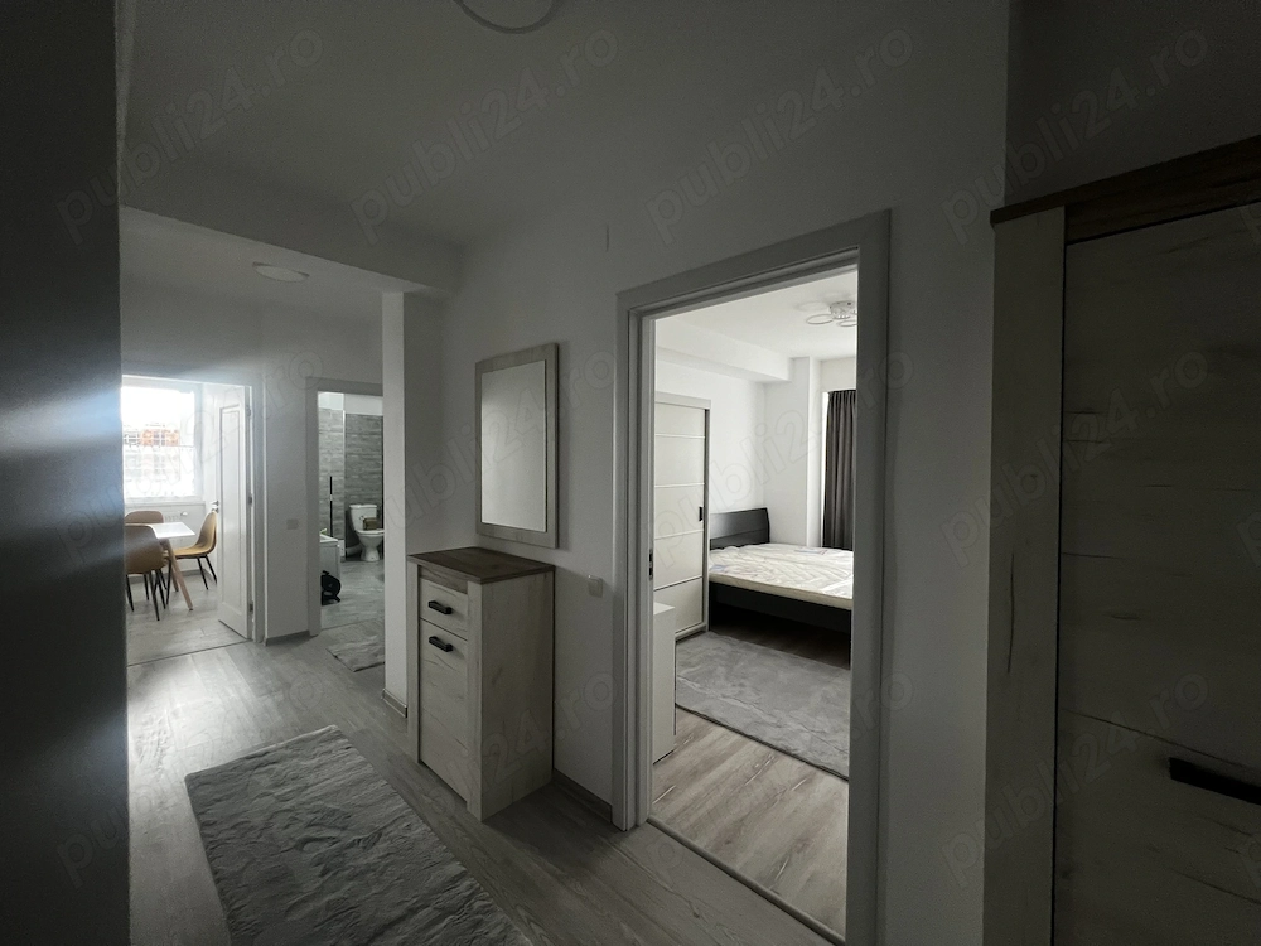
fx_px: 474
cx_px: 630
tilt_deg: -2.0
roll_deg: +0.0
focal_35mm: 13
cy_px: 473
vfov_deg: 89.9
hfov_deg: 106.2
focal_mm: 1.57
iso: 200
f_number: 1.8
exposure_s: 1/50
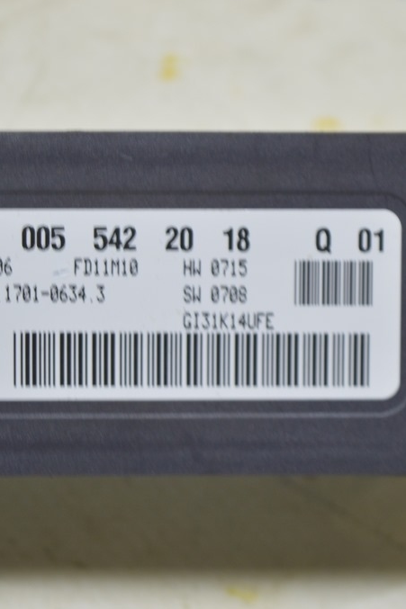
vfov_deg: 16.4
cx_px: 143
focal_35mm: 125
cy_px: 305
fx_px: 2111
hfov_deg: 11.0
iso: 400
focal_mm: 55
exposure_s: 1/20
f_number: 5.6
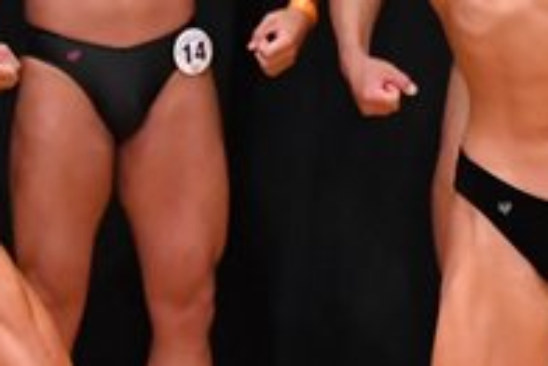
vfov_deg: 1.3
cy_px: 207
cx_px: -169
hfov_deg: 1.9
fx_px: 16238
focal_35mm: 1066
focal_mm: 180
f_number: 5.6
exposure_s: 1/400
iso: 5000
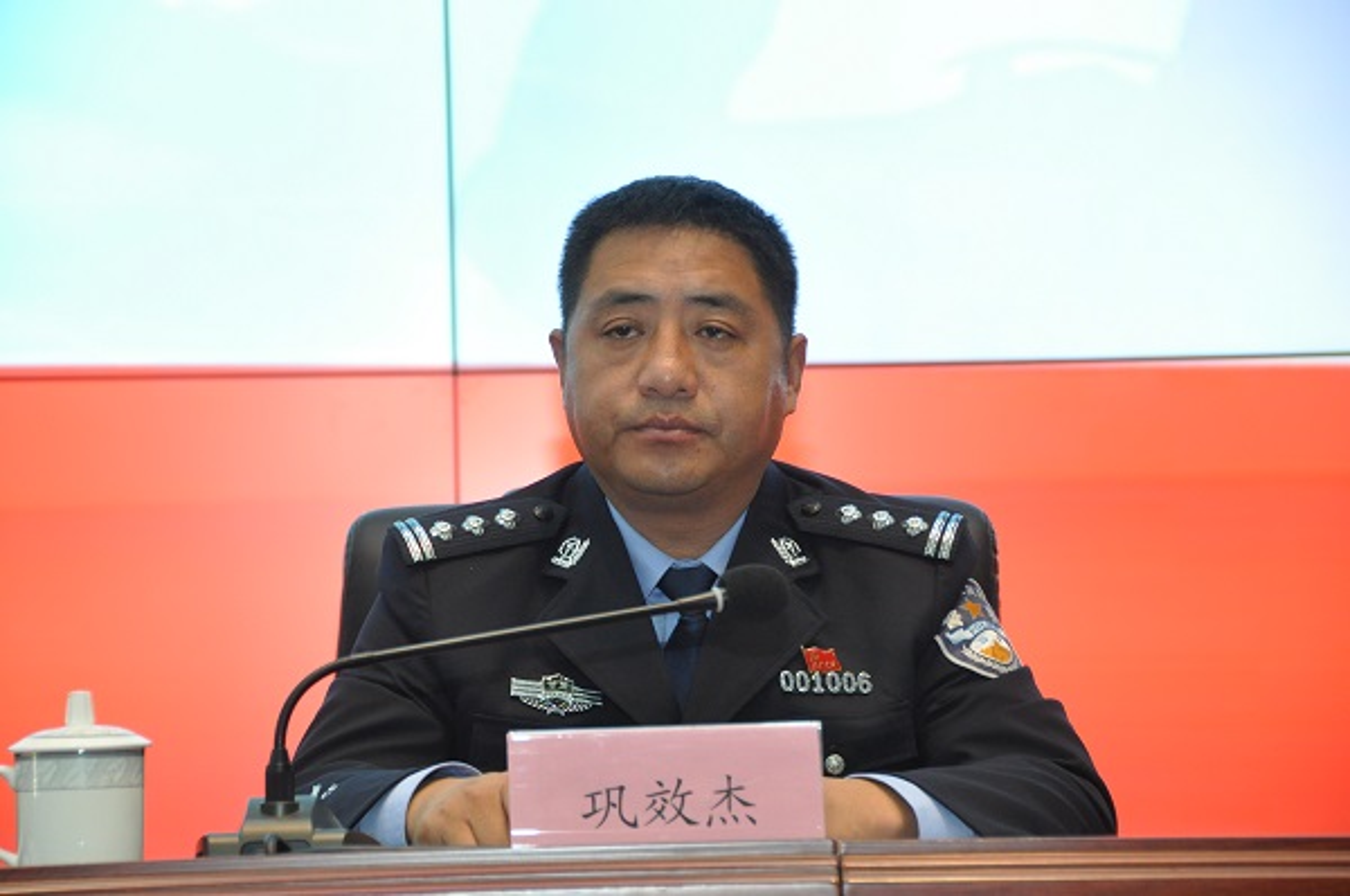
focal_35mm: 142
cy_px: 448
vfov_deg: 9.6
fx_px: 5335
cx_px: 675
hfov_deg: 14.4
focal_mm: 95
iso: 1250
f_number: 6.3
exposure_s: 1/60
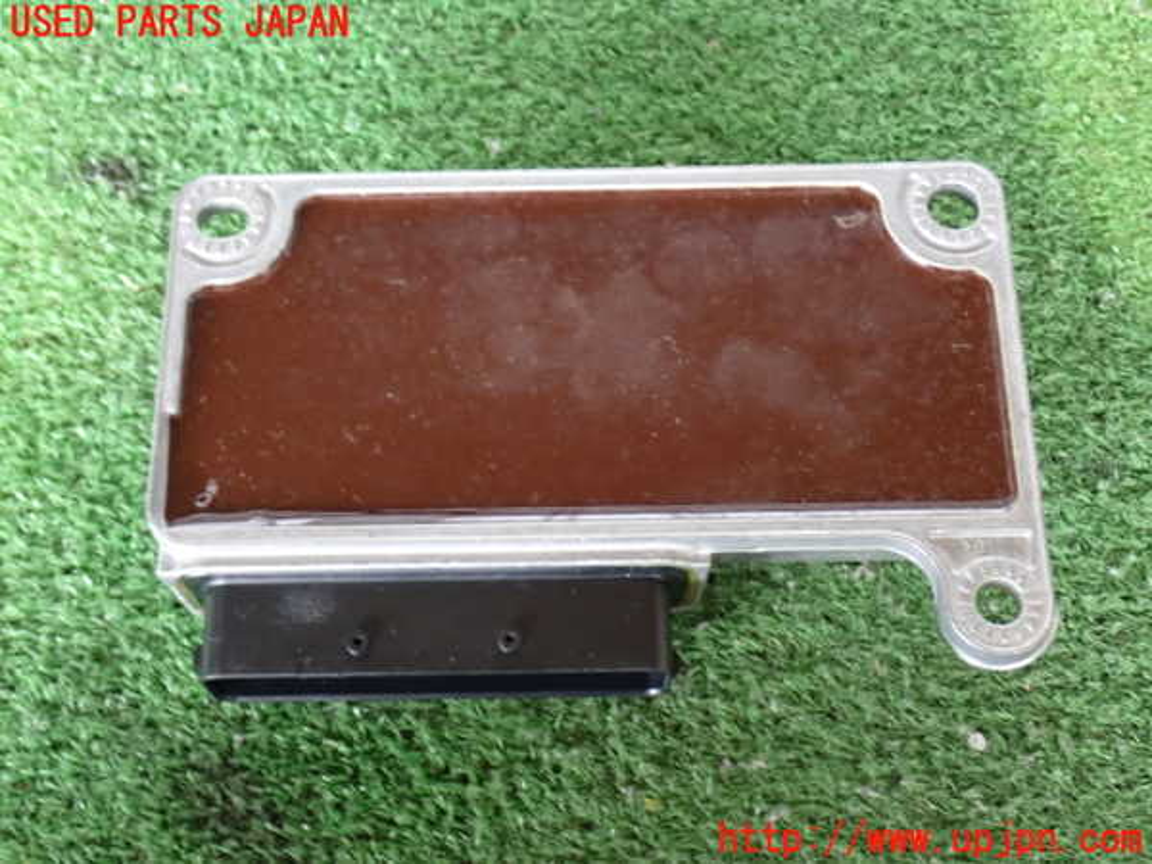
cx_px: 576
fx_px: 1664
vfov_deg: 29.1
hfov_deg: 38.2
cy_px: 432
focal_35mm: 50
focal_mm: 9.01
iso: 800
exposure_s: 1/13
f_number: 3.2
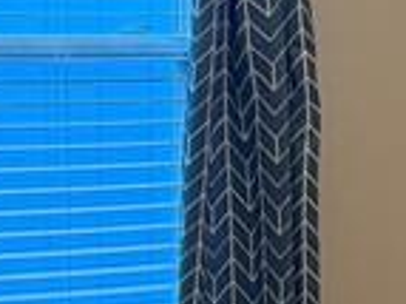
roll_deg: -1.2
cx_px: 275
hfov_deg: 11.5
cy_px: 327
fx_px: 2016
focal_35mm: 172
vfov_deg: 8.6
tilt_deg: -9.7
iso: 500
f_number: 1.78
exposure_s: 1/60
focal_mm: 6.76
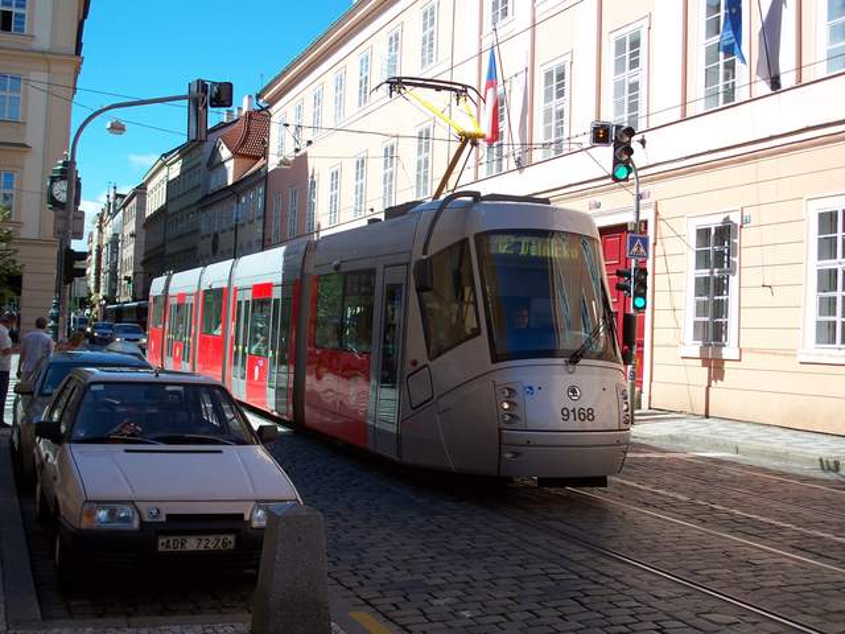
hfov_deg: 43.9
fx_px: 1050
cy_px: 317
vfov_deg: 33.6
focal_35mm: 43
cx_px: 422
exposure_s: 1/500
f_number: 3.2
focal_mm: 9.1
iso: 64
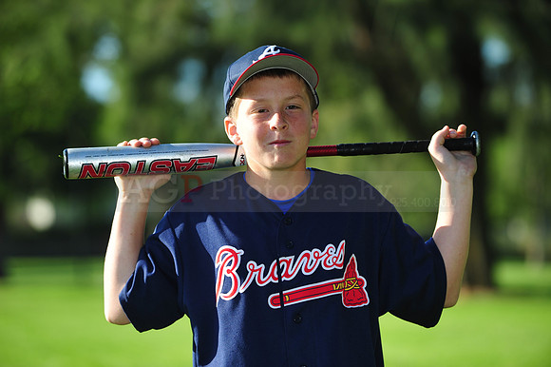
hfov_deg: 12.5
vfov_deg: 8.3
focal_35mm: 165
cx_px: 276
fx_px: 2524
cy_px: 184
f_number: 4.5
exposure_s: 1/800
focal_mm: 165
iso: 200
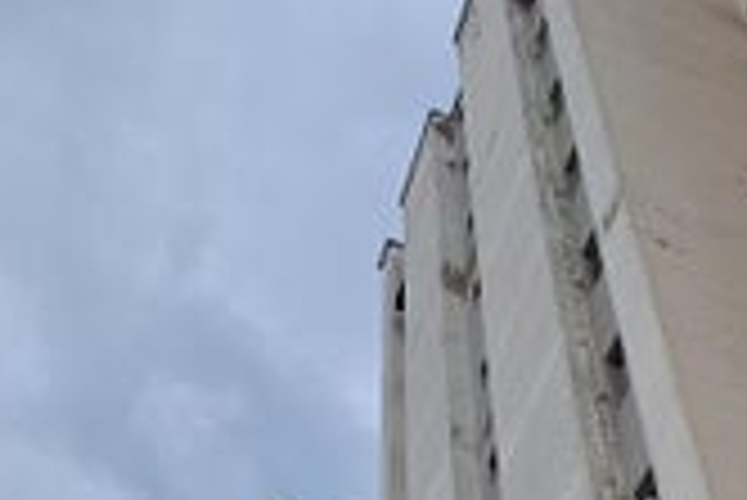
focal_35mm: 64
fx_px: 1329
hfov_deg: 31.4
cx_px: 374
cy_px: 923
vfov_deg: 17.1
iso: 40
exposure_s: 1/2169
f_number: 2.2
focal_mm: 1.64
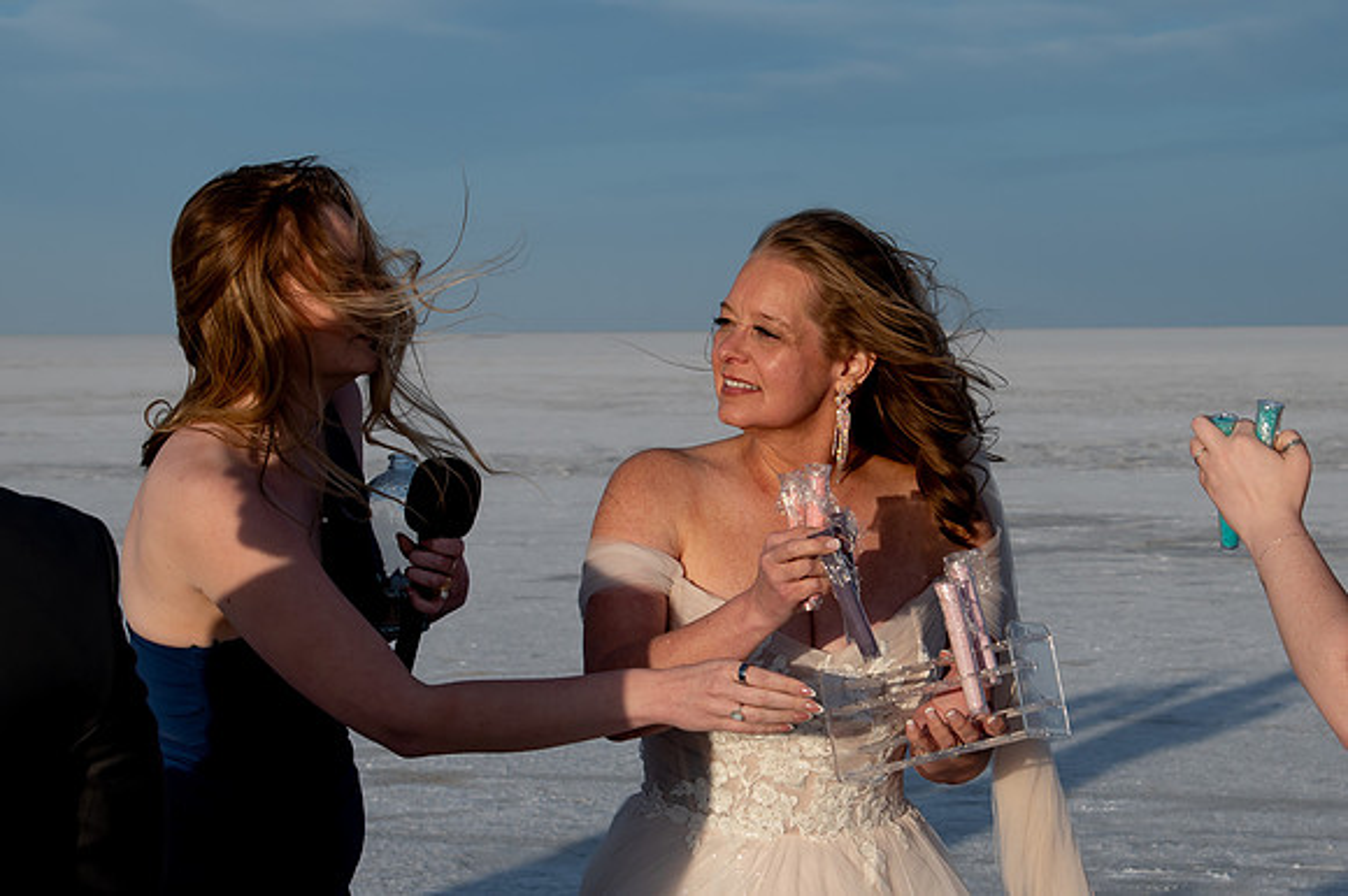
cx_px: 777
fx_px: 4160
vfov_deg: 12.3
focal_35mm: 111
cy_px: 448
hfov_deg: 18.4
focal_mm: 52
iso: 200
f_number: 8
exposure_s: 1/400
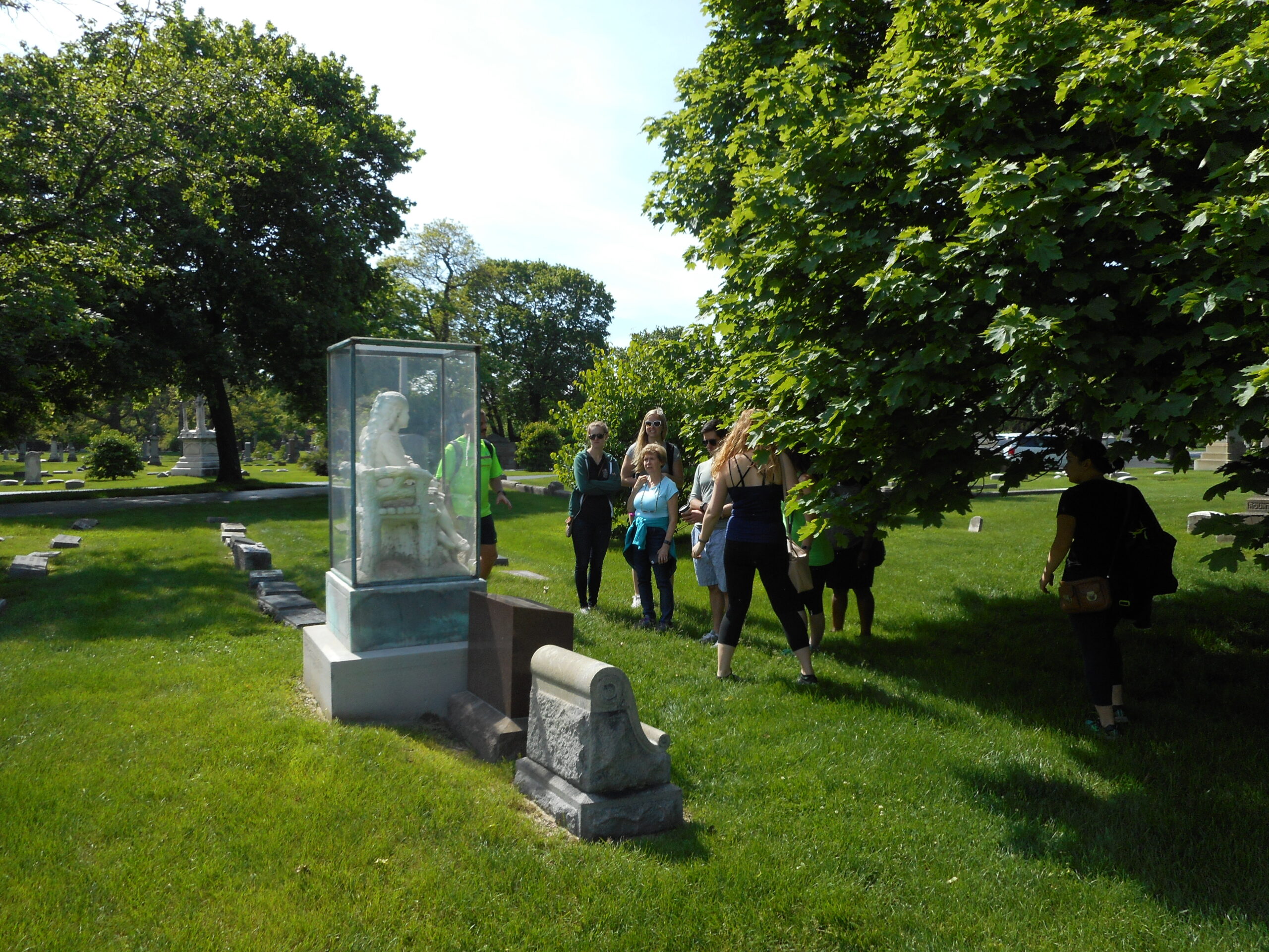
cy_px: 476
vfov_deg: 54.9
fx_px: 916
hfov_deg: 69.4
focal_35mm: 25
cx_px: 634
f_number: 3.7
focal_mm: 4.5
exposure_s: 1/500
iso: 80
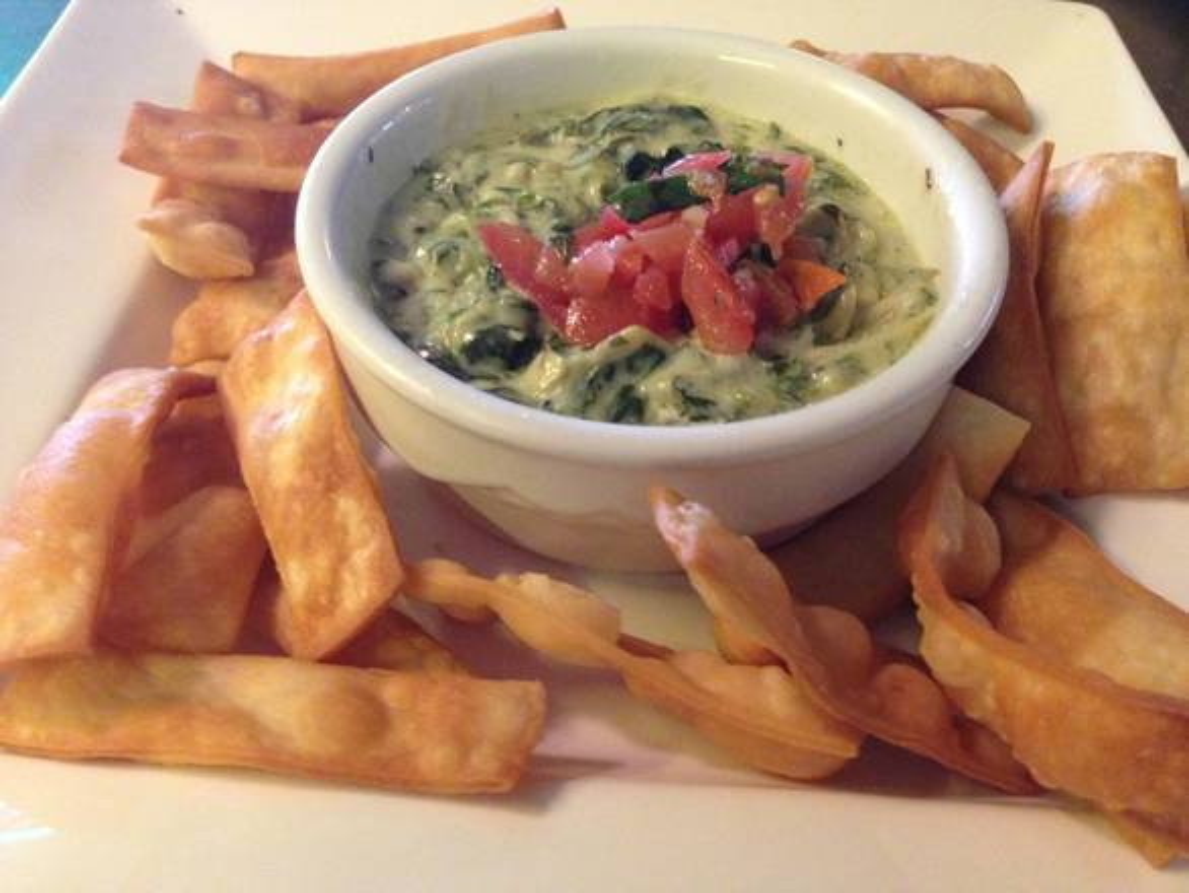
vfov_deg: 43.0
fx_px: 1134
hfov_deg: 55.3
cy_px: 446
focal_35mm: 33
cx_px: 594
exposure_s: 1/15
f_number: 2.4
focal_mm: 4.12
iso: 400
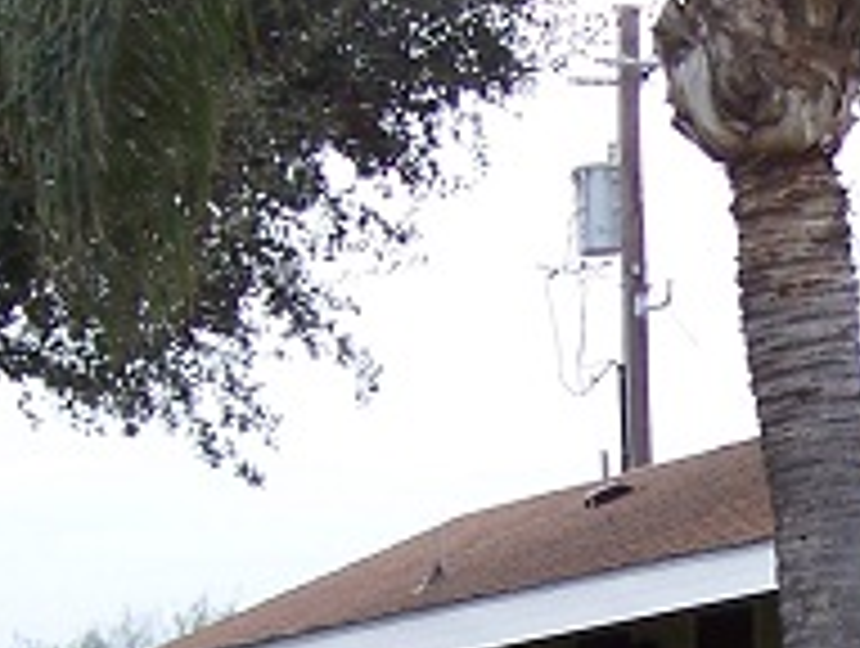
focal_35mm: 183
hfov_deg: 10.7
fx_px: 4555
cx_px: 905
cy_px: 792
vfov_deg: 8.1
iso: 64
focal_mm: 6.3
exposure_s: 1/500
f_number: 2.8
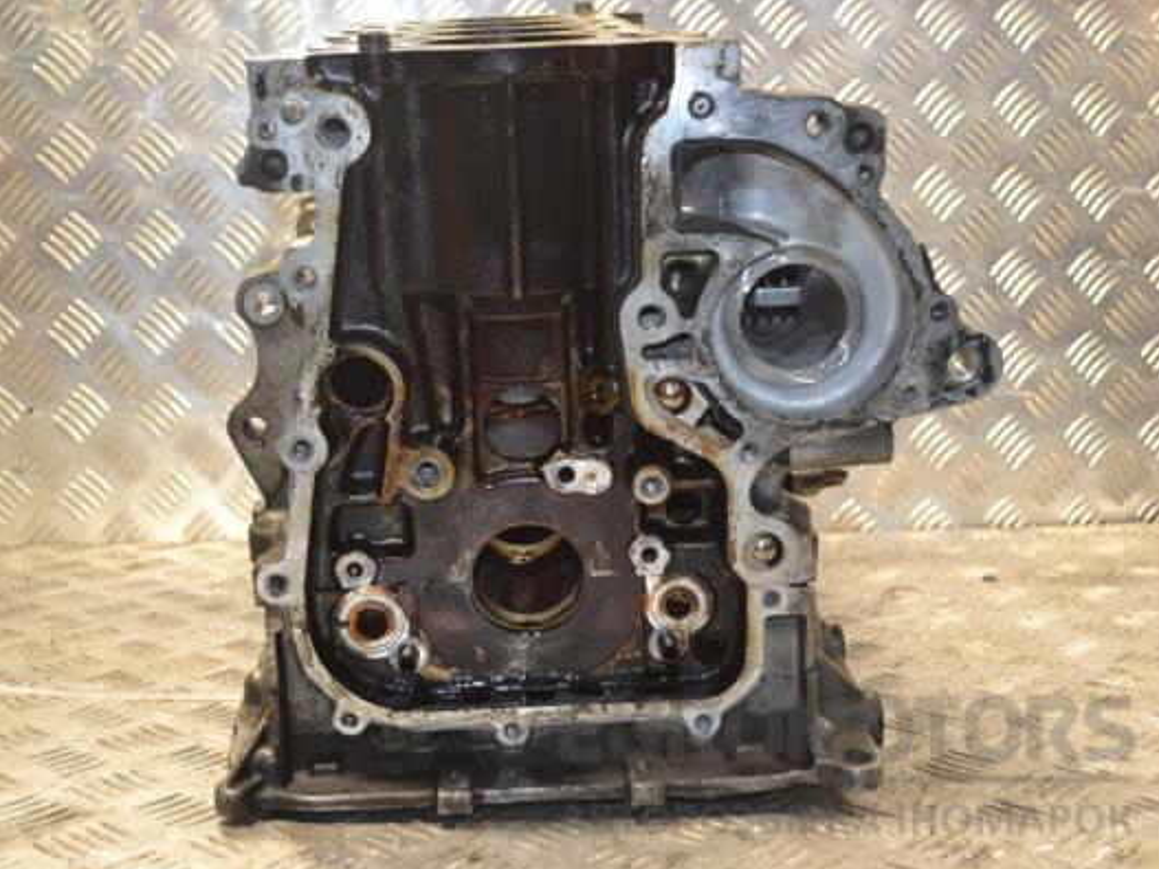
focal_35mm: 46
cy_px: 436
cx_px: 517
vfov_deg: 31.5
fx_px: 1540
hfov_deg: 41.2
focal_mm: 28
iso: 640
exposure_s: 1/60
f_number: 4.5
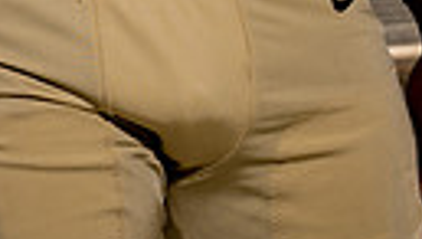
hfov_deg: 11.5
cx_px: 65
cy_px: -367
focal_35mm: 186
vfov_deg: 6.2
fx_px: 2084
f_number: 7.1
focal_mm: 51
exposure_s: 1/250
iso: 100
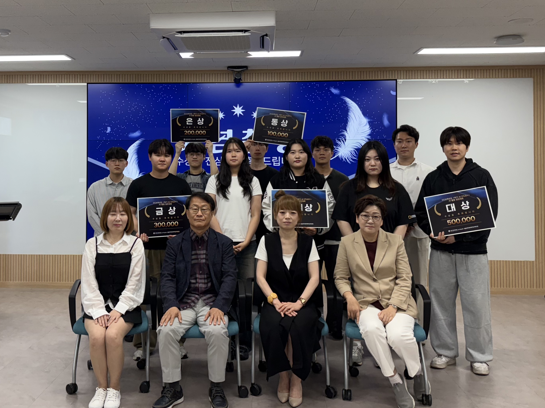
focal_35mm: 27
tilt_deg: +1.9
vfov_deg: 51.4
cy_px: 205
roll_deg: +0.7
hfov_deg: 65.3
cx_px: 265
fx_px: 425
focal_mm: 5.96
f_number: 1.6
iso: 125
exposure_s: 1/144
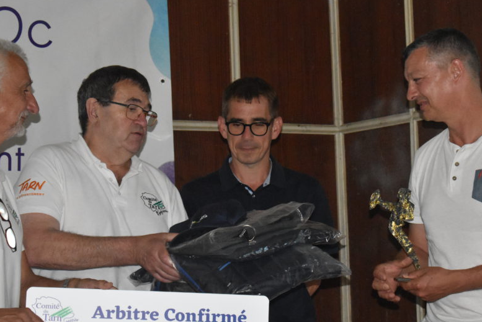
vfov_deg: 12.6
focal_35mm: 109
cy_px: 184
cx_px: 272
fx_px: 1456
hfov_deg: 18.8
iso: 6400
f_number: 5.6
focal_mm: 55
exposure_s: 1/60
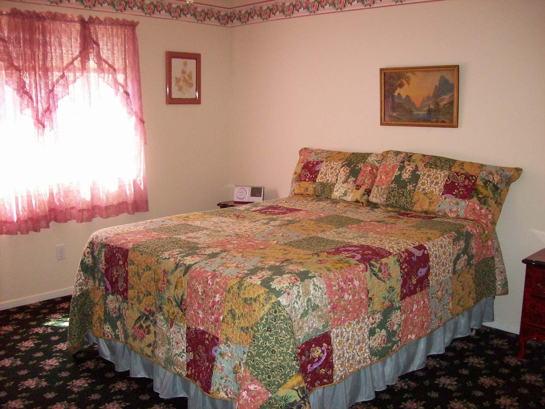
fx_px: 567
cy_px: 204
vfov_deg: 39.7
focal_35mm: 36
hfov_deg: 51.4
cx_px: 272
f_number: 2.7
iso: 140
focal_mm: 6
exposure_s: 1/64
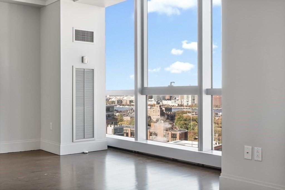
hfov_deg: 43.6
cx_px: 142
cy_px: 95
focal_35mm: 45
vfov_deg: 29.9
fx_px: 356
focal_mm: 30
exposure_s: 1/10
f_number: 11
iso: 320
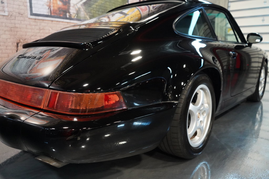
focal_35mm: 28
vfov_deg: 46.4
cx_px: 134
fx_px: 209
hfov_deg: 65.5
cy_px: 90
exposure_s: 1/60
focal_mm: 28
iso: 12800
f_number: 4
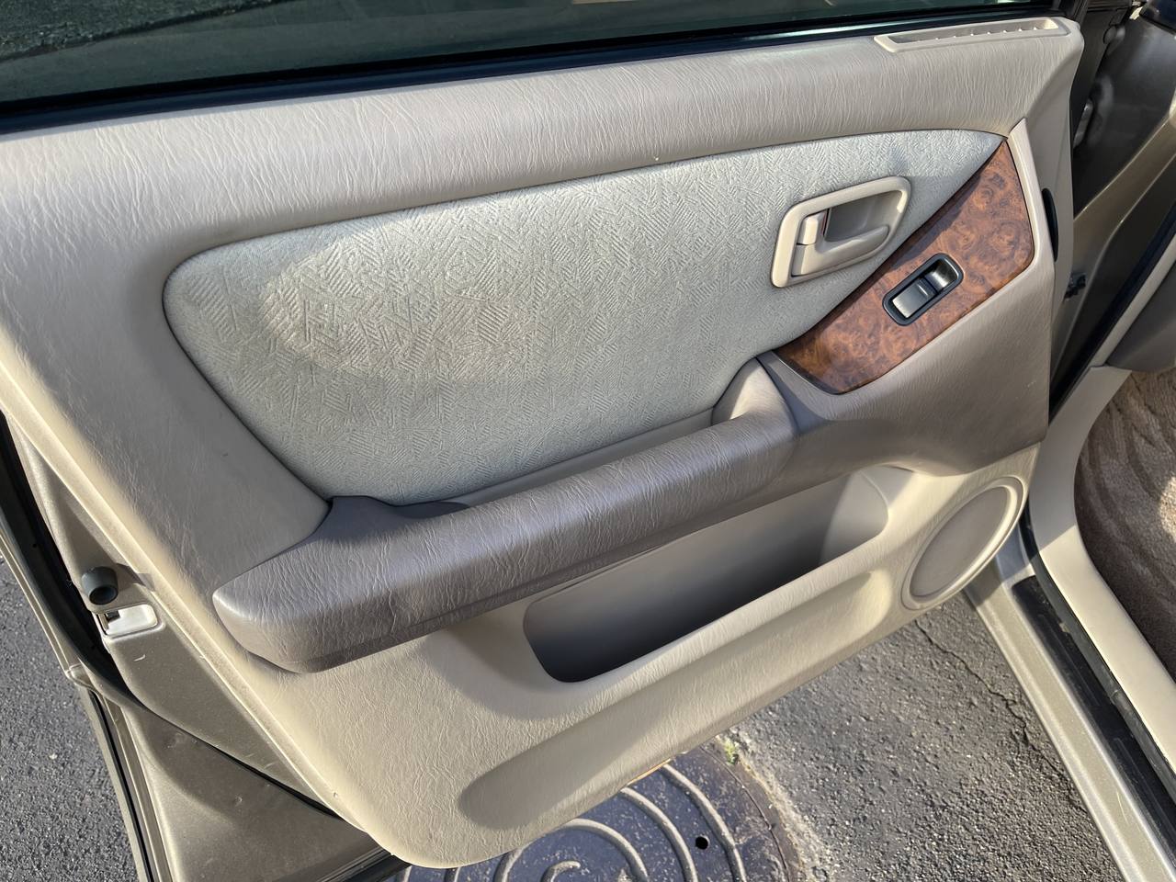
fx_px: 849
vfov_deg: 54.9
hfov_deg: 69.4
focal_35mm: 25
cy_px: 441
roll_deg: -2.6
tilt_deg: -40.9
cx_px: 588
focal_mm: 5.1
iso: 32
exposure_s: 1/379
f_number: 1.6
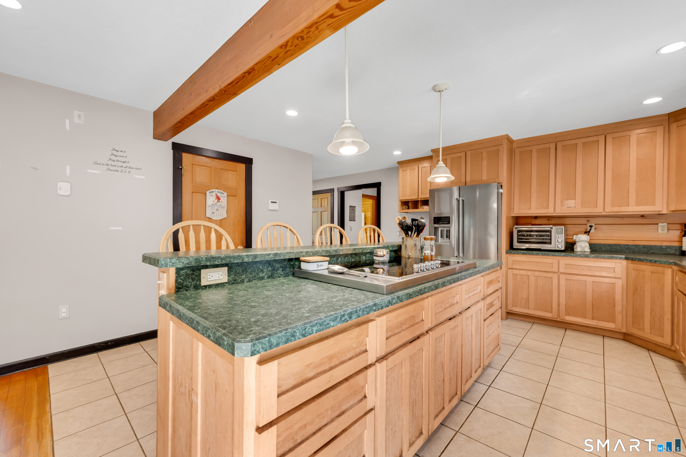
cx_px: 343
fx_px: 286
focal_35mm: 15
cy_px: 228
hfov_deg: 100.4
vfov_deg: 77.3
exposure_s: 1/125
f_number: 8
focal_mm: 15
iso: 250
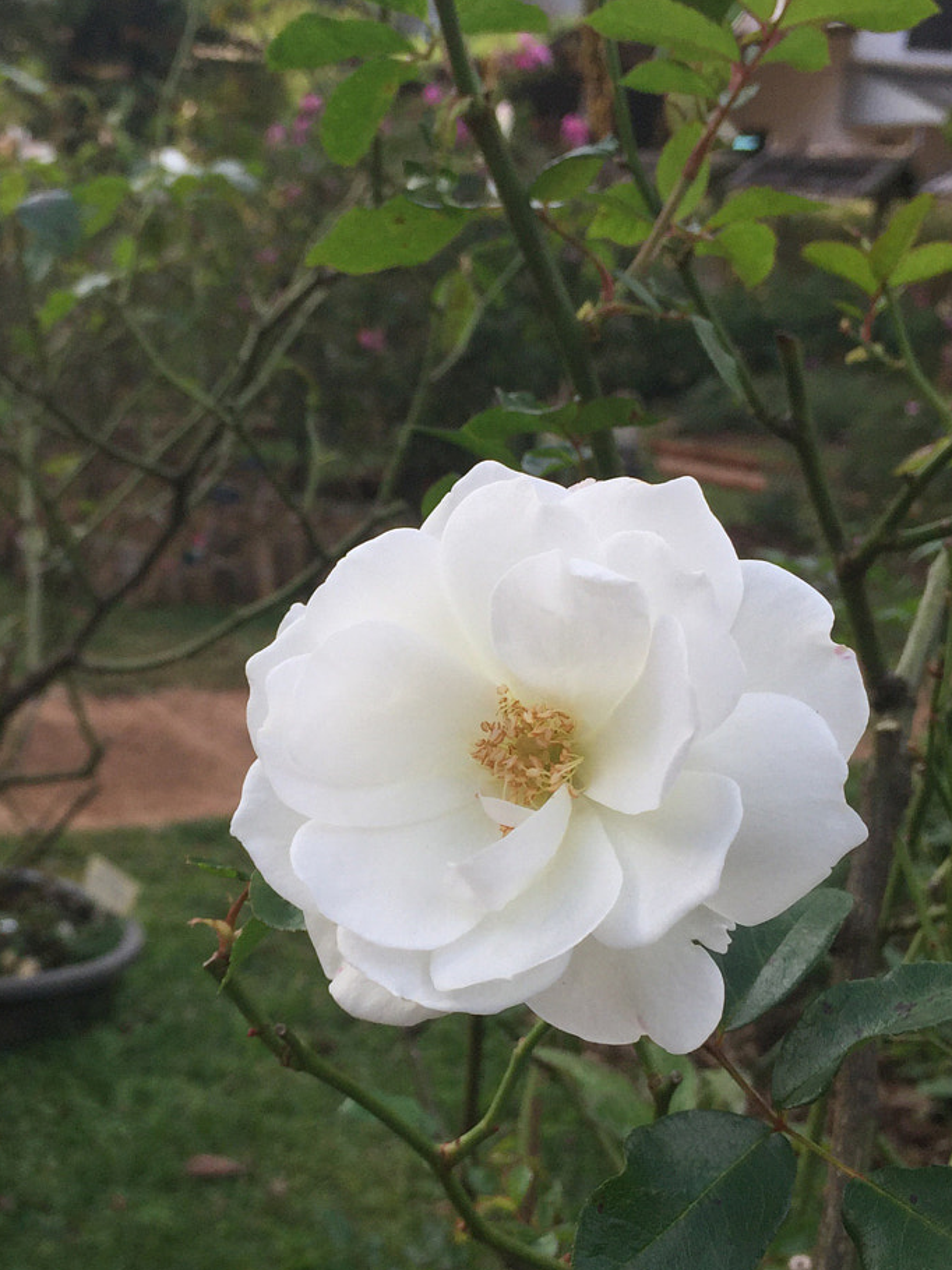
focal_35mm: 51
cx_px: 306
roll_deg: -3.8
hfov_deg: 28.3
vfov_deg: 37.4
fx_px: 1871
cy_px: 720
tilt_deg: -13.7
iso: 32
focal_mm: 4.15
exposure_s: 1/565
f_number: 2.2
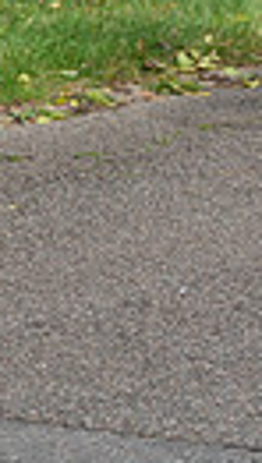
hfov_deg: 3.7
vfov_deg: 6.6
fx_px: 4001
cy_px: -210
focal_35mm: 325
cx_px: -266
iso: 160
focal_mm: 70
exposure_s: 1/1600
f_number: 2.8
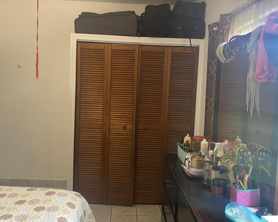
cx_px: 129
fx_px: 247
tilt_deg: -4.2
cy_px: 108
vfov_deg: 48.5
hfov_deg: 58.7
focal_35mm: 30
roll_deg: -2.8
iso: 400
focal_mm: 4.25
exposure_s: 1/60
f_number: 1.8
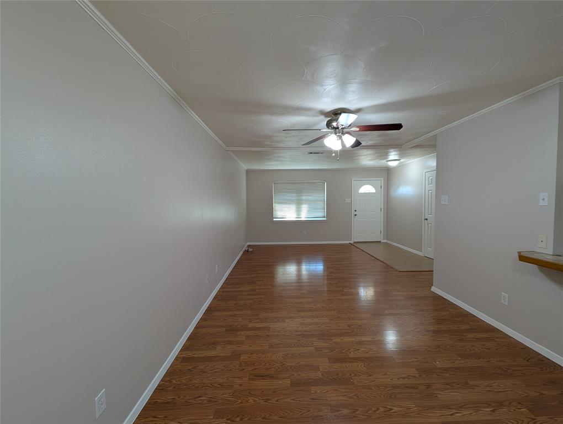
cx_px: 282
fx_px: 212
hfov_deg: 106.1
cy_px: 212
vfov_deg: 90.1
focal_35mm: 13
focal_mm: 1.95
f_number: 2.2
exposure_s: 1/30
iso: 61
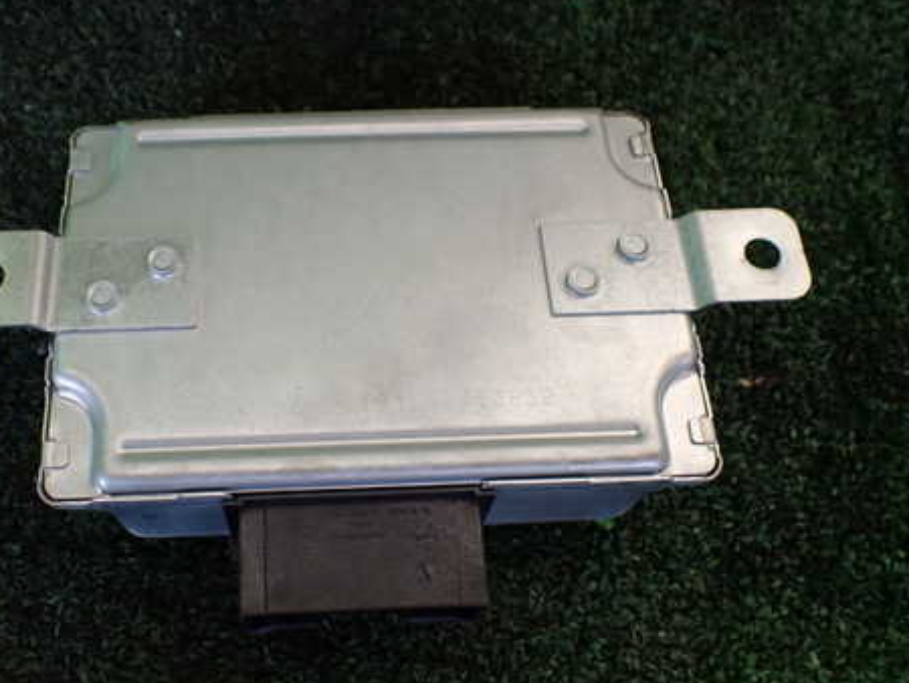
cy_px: 317
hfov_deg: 46.5
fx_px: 1051
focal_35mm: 40
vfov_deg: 36.0
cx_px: 360
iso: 100
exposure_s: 1/200
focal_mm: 5.4
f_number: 2.3
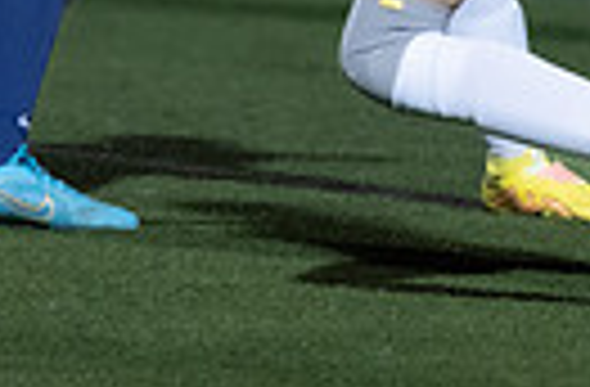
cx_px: 63
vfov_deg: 1.1
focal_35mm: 1234
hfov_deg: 1.7
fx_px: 20128
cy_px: -340
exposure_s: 1/1000
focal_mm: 200
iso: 4000
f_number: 2.8
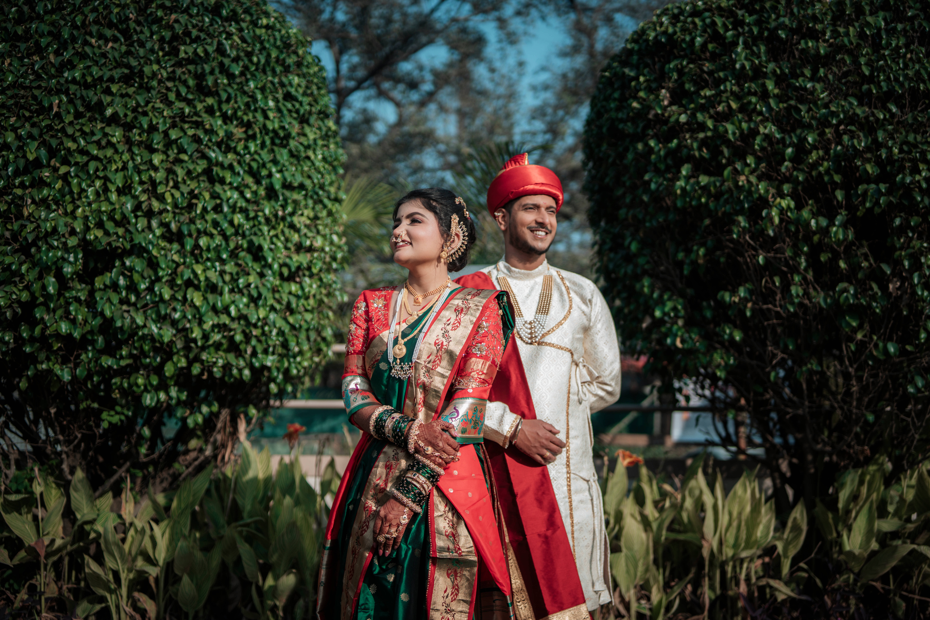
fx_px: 904
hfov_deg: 54.4
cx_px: 465
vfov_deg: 37.9
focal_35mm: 35
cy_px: 310
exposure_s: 1/2500
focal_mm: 35
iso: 50
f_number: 1.6
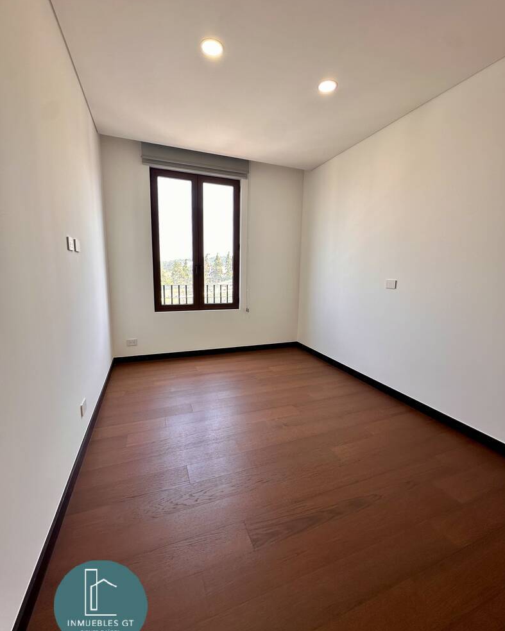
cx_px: 259
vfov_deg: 96.8
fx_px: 280
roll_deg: -1.4
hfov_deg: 84.0
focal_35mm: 15
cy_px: 311
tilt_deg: -7.6
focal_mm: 2.22
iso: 50
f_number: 2.2
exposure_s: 1/99
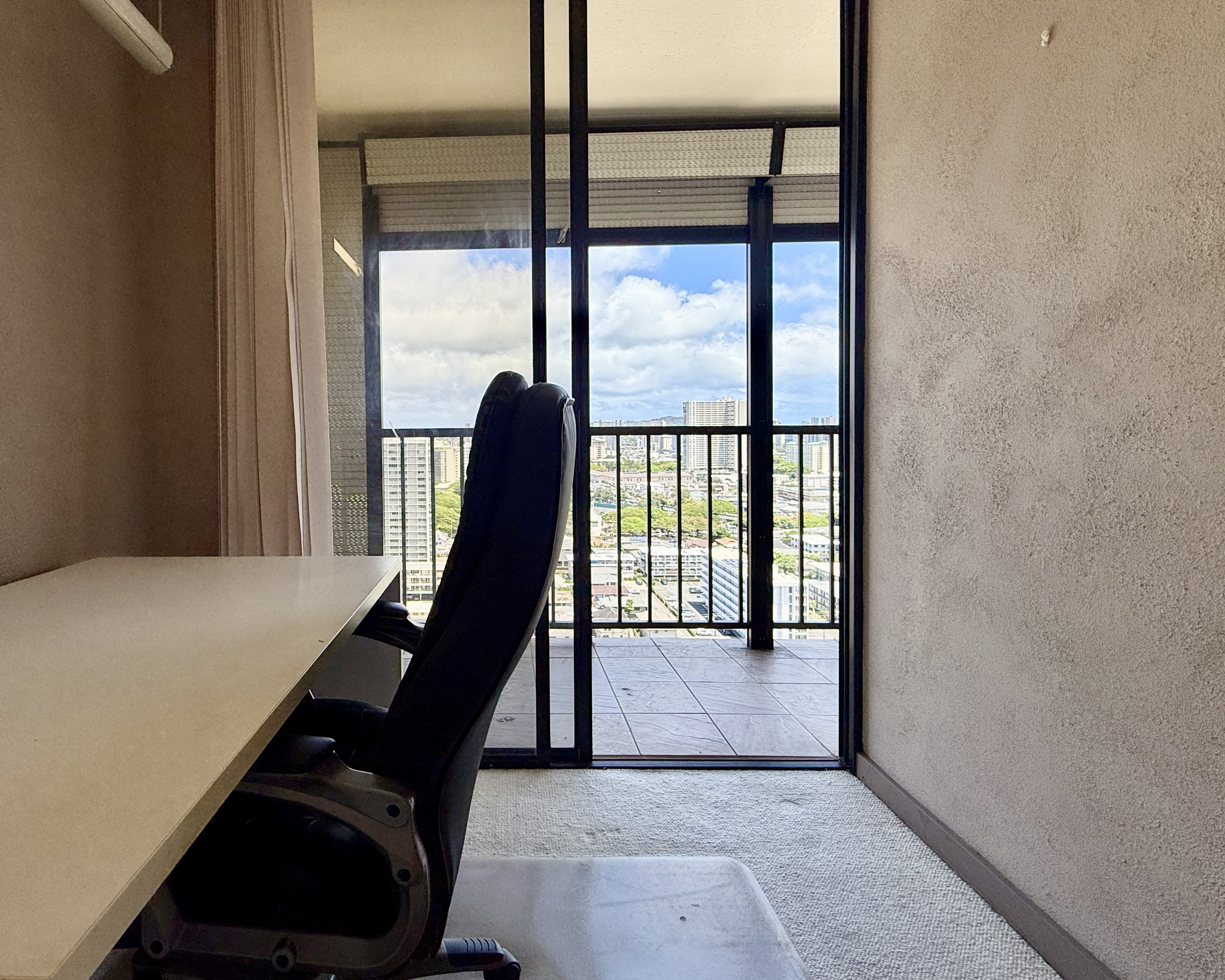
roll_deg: +0.5
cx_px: 486
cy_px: 449
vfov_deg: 73.7
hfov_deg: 85.2
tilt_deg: -1.3
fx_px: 653
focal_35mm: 18
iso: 64
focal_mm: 2.22
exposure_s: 1/1050
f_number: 2.2
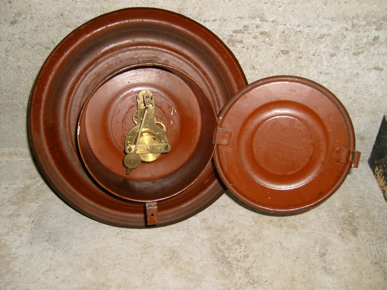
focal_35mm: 35
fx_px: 391
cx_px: 194
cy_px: 145
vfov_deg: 40.7
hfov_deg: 52.6
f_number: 2.8
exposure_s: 1/45
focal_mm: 5.8
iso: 100
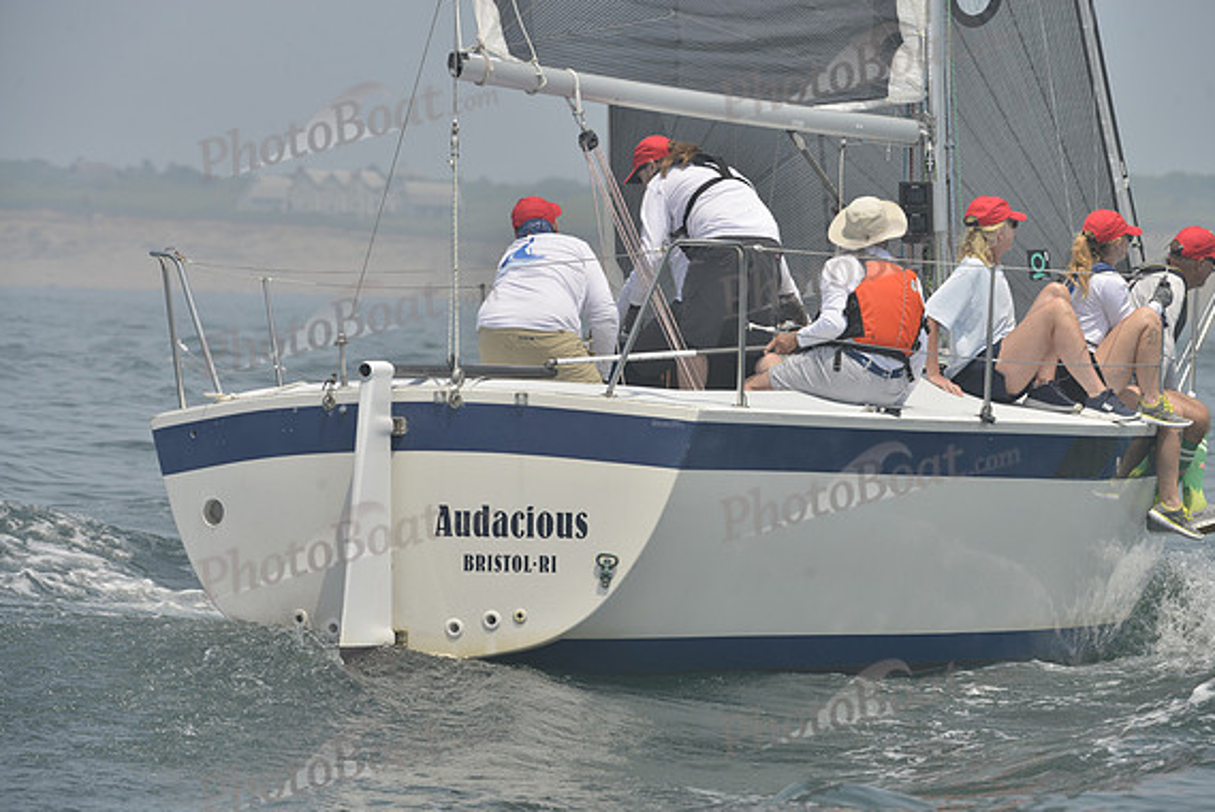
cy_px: 405
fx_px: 7226
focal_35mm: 214
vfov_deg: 6.4
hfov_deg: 9.6
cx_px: 611
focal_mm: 210
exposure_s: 1/1000
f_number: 8
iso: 280
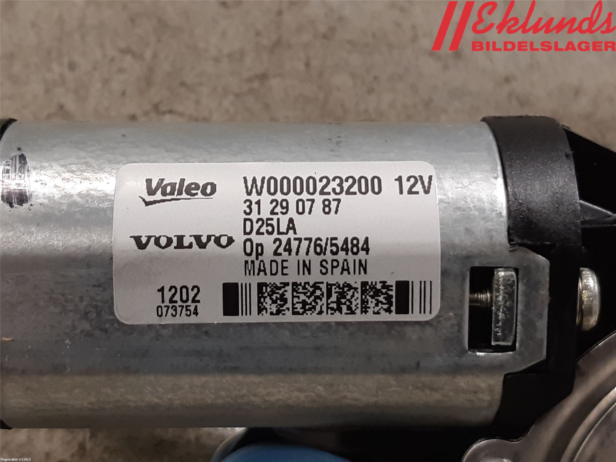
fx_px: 463
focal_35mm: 26
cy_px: 231
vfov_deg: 53.1
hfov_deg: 67.3
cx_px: 308
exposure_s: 1/50
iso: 80
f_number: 1.7
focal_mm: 3.93
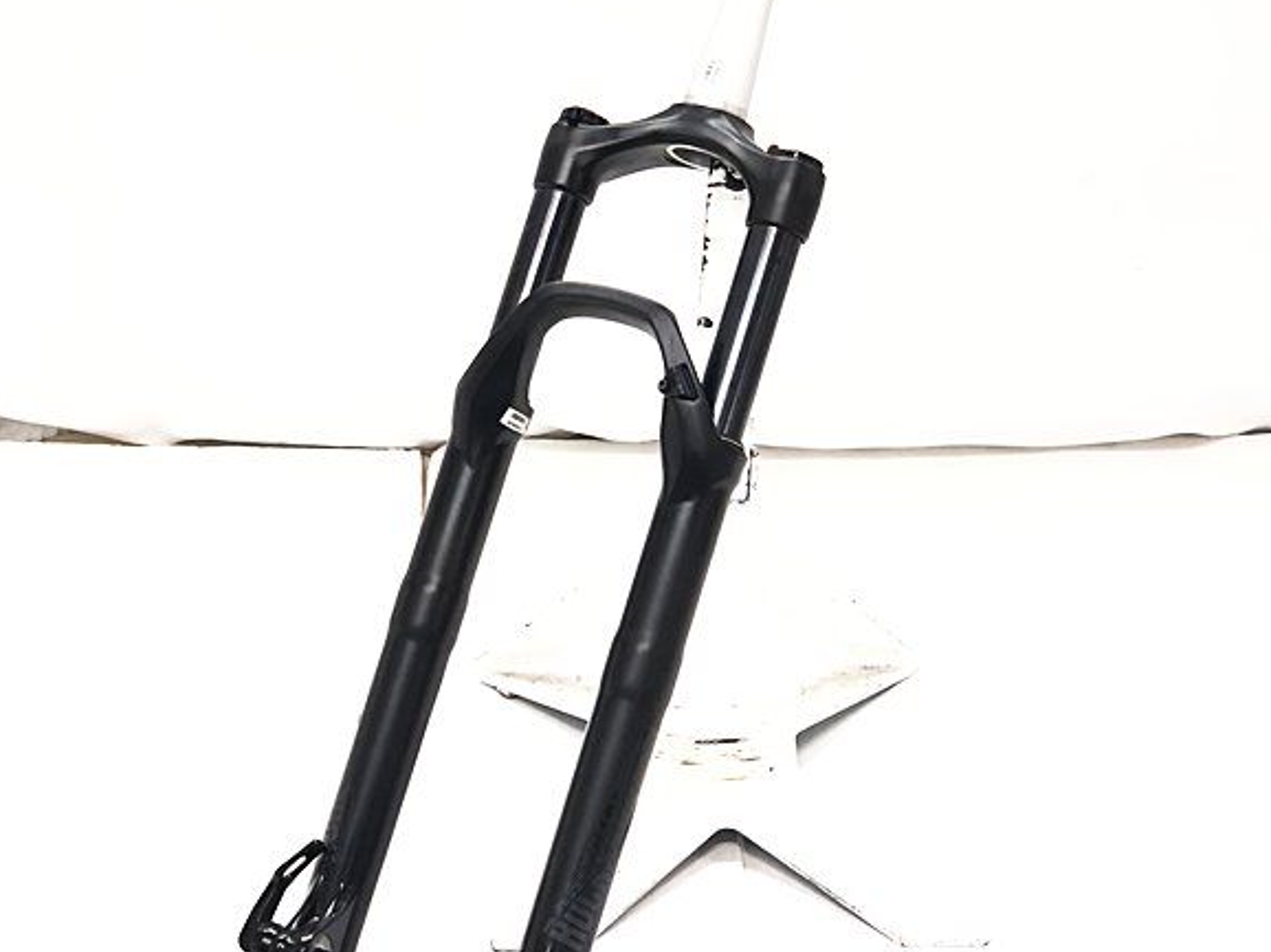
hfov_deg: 27.0
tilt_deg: -25.4
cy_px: 455
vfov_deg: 20.4
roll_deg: +2.0
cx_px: 497
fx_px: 2643
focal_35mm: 72
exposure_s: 1/33
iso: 125
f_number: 2.4
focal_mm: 6
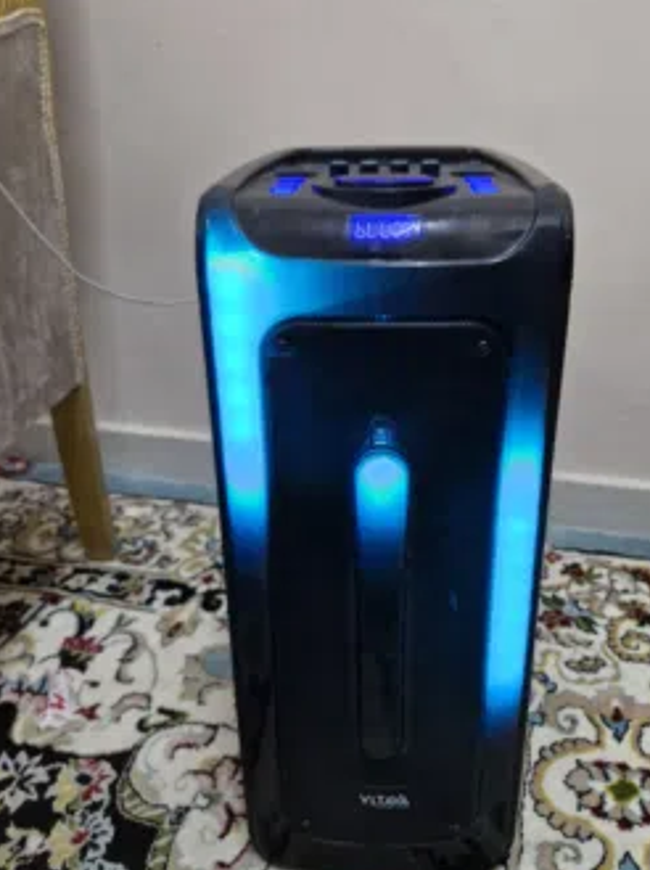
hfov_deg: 49.6
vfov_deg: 63.5
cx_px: 359
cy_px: 442
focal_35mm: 28
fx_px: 702
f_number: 1.8
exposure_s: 1/100
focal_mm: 5.54
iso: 1000
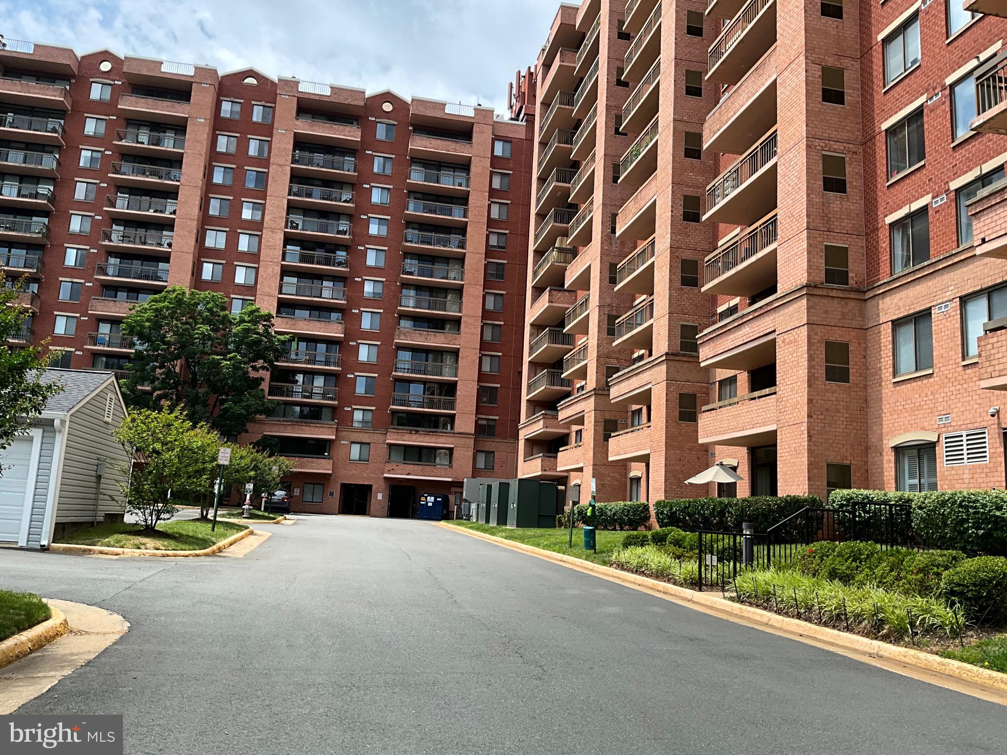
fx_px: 844
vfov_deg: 48.2
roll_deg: -3.1
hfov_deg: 61.7
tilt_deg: +8.8
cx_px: 504
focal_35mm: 29
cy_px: 378
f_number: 1.8
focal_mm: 3
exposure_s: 1/997
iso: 25
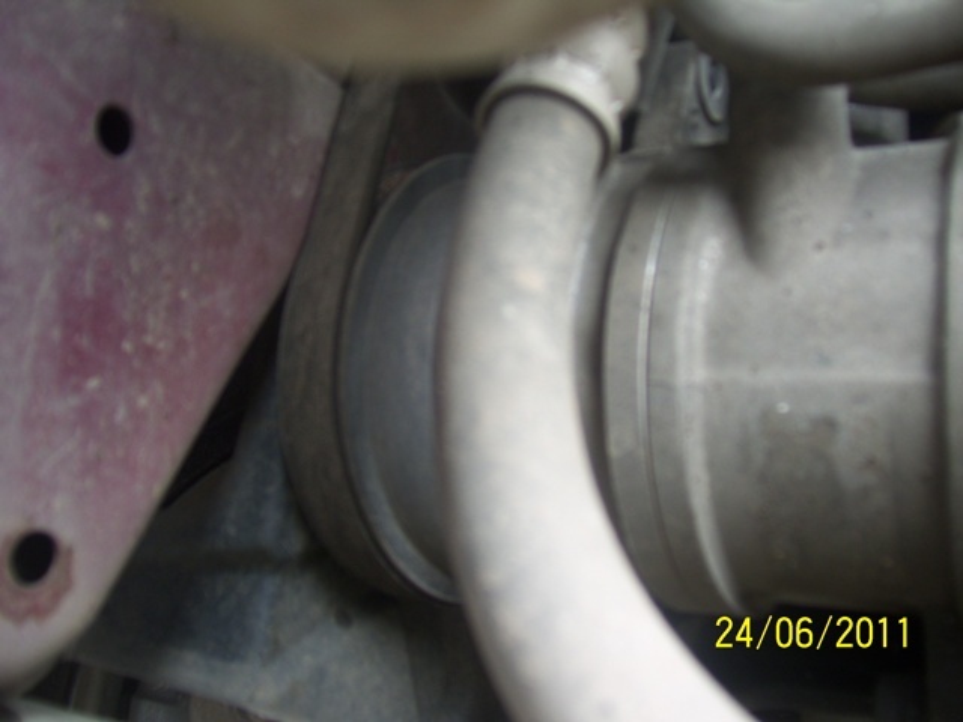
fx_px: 1002
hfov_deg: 51.4
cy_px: 361
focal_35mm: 36
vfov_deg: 39.7
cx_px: 482
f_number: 2.7
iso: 80
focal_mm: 6
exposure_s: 1/50
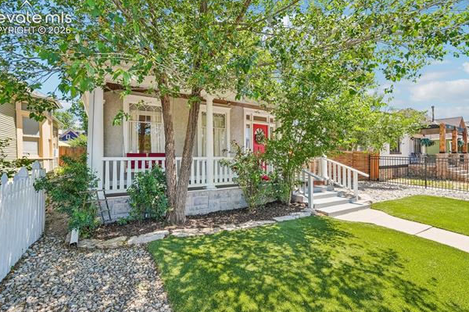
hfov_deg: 96.7
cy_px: 157
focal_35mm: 16
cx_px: 227
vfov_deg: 73.6
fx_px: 208
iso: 800
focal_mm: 10
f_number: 8
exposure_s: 1/320
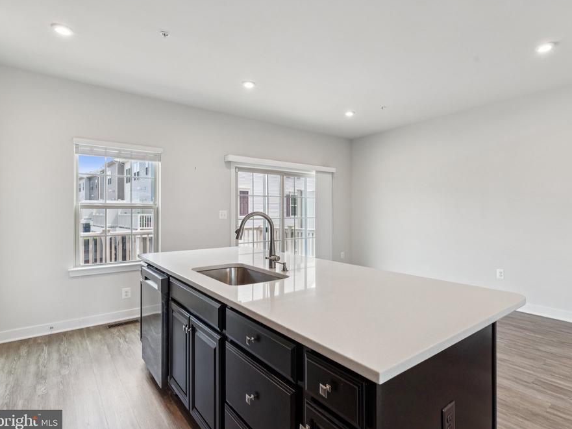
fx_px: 314
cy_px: 212
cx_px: 323
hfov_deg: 84.2
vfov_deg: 68.7
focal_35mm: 19
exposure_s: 1/25
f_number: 9
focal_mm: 17
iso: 250
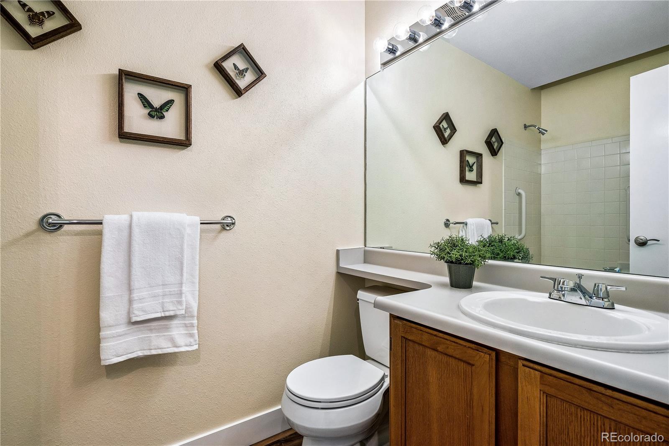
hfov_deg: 93.3
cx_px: 334
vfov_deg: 70.4
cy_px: 223
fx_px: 316
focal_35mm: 17
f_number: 10
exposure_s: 1/30
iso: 400
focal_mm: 17
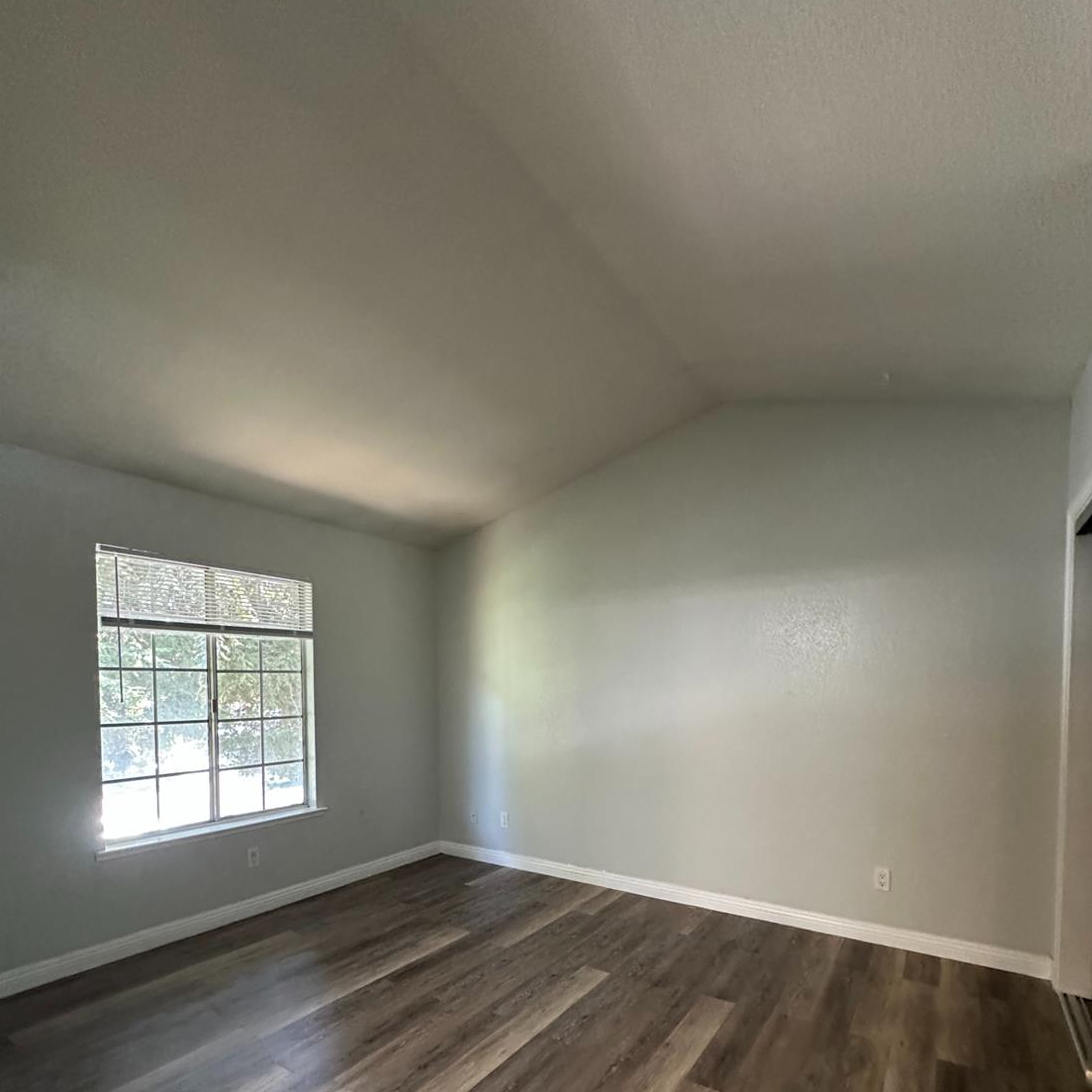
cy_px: 707
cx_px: 560
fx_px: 607
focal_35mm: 17
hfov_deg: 83.9
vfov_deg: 81.8
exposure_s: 1/60
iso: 640
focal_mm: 2.22
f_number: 2.2
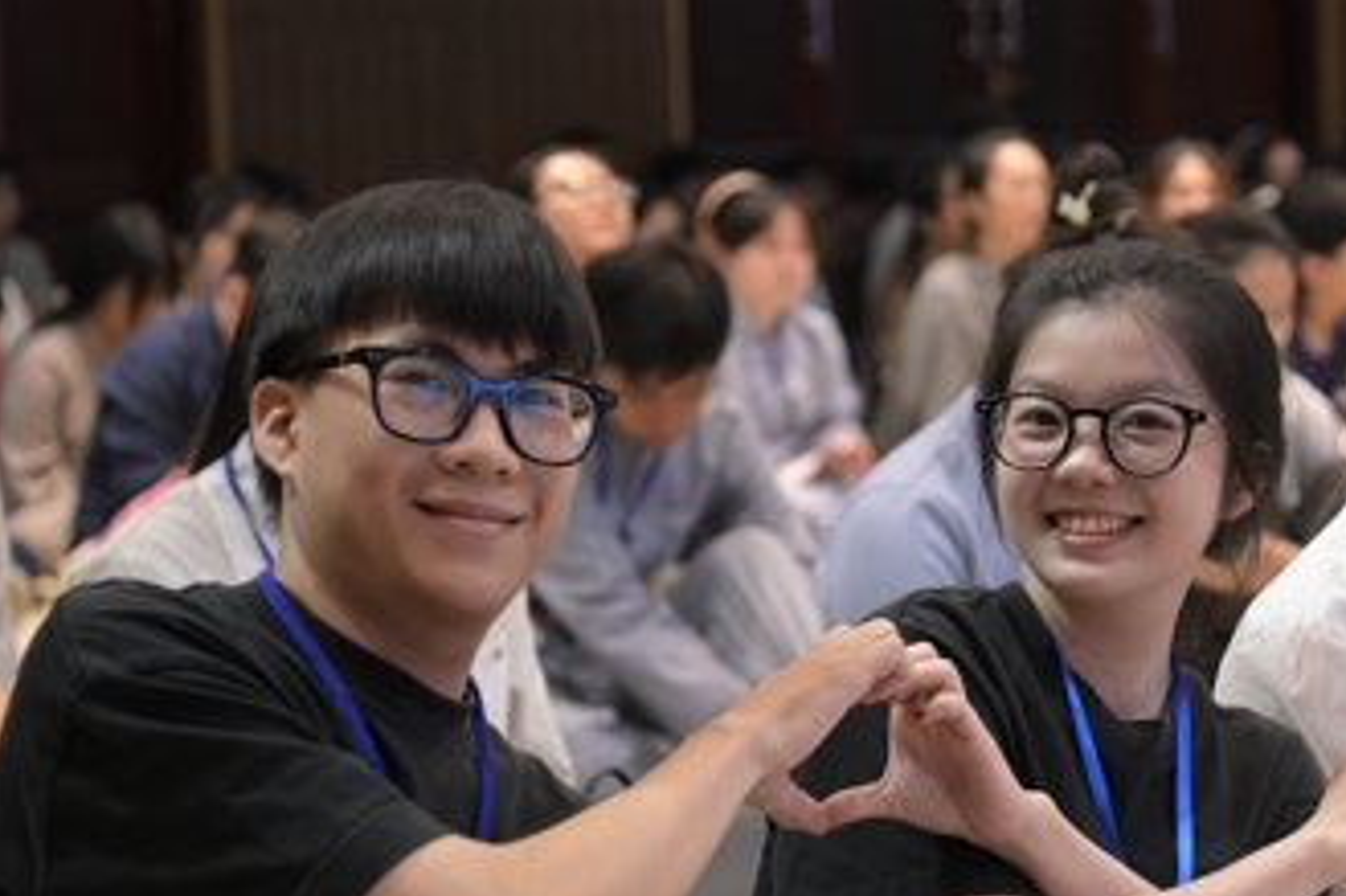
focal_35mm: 148
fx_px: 5531
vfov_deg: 9.3
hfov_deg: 13.8
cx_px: 1060
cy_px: 544
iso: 3200
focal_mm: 75
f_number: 4
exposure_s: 1/125
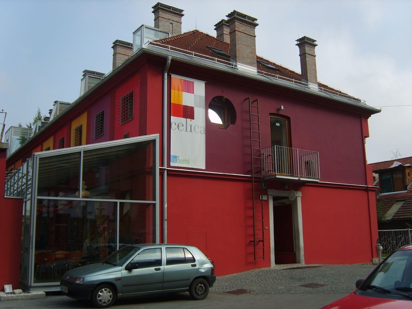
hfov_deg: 52.6
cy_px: 154
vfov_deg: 40.7
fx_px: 417
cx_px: 206
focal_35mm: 35
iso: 50
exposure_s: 1/1000
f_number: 2.8
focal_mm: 7.4
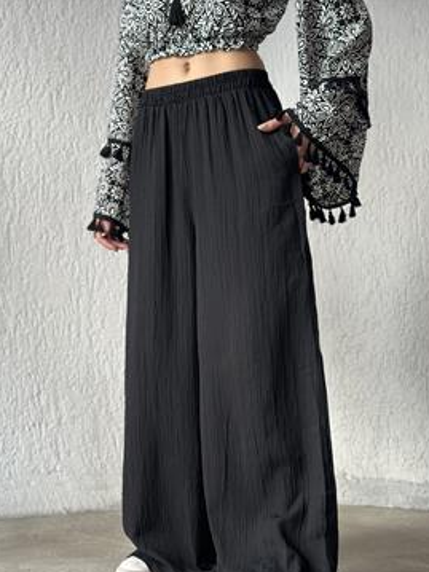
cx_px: 196
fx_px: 942
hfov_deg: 25.6
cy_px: 335
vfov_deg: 33.7
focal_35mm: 57
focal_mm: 6.86
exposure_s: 1/73
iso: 125
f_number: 1.78
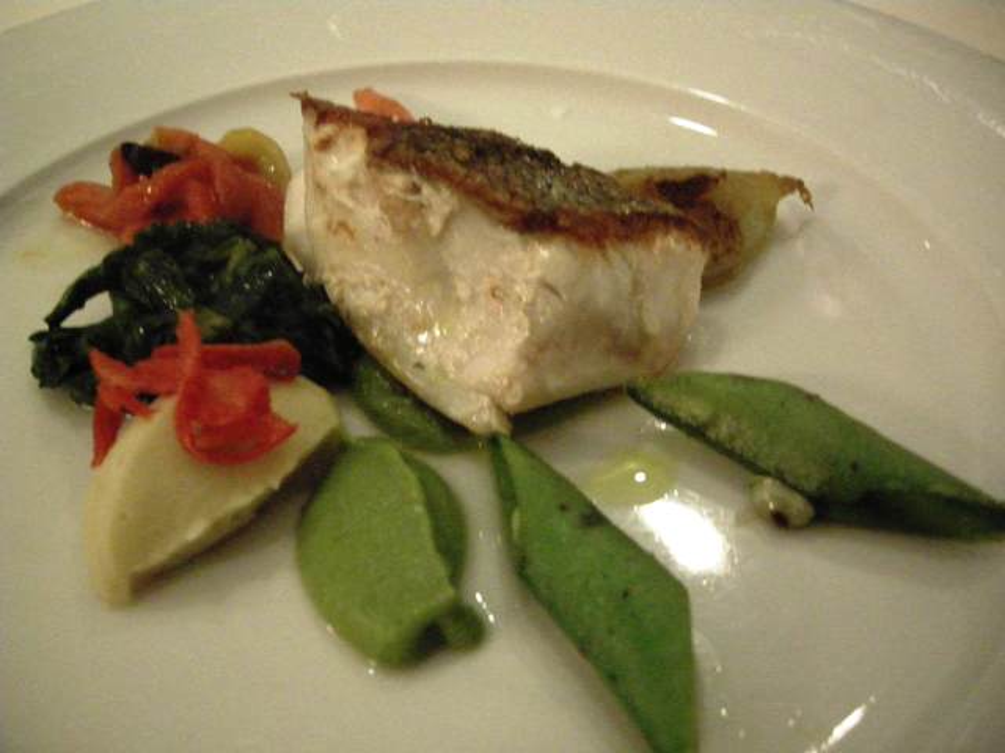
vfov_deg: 39.7
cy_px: 376
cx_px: 502
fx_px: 1045
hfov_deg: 51.4
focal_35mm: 36
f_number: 2.7
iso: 1600
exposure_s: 1/30
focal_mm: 7.5
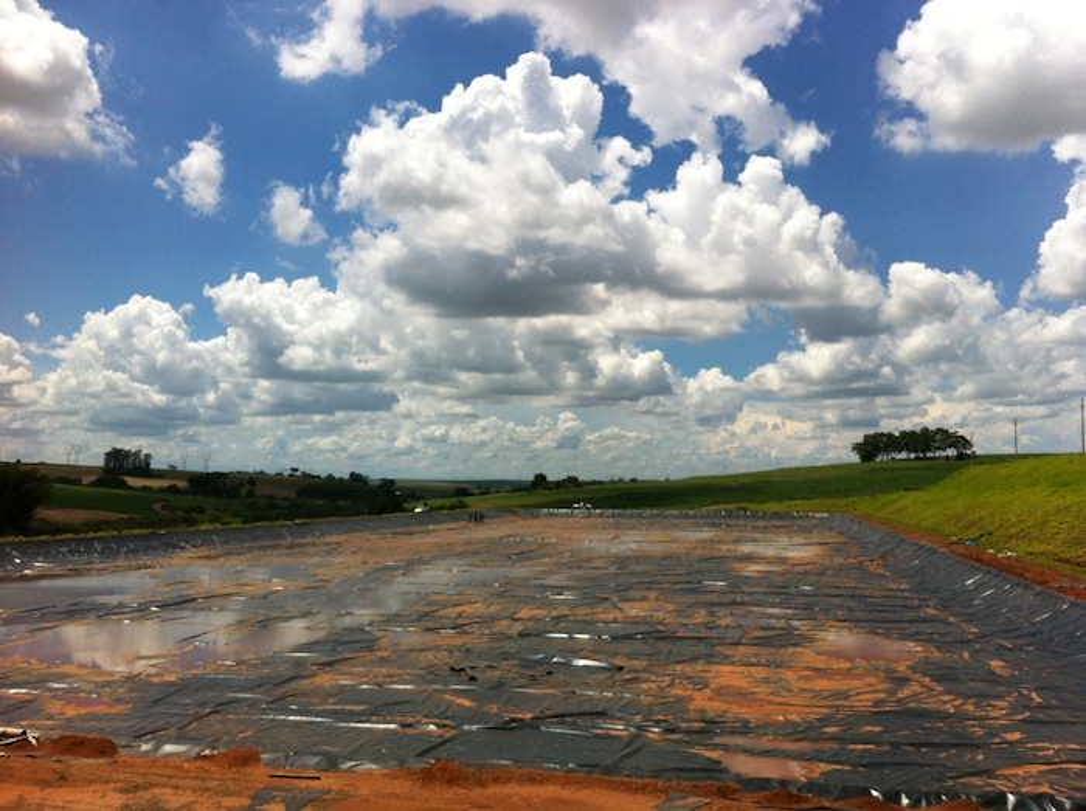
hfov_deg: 52.7
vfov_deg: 40.6
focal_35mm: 35
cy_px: 406
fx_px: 1097
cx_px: 543
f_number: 2.8
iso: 80
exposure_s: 1/3771
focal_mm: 3.85
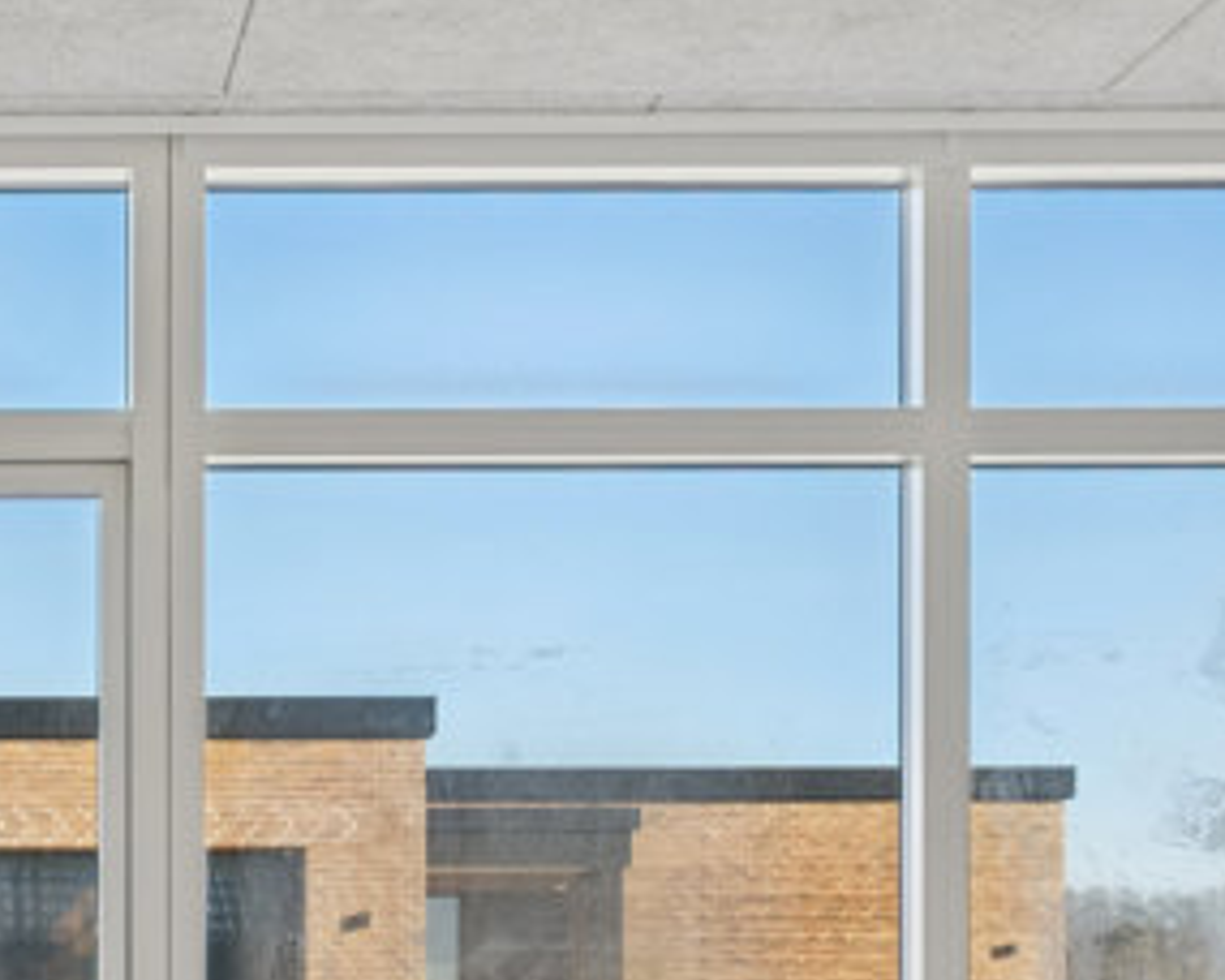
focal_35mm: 88
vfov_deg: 16.8
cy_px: 1094
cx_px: -90
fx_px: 3202
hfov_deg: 20.7
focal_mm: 33.5
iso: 200
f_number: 8
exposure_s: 1/100
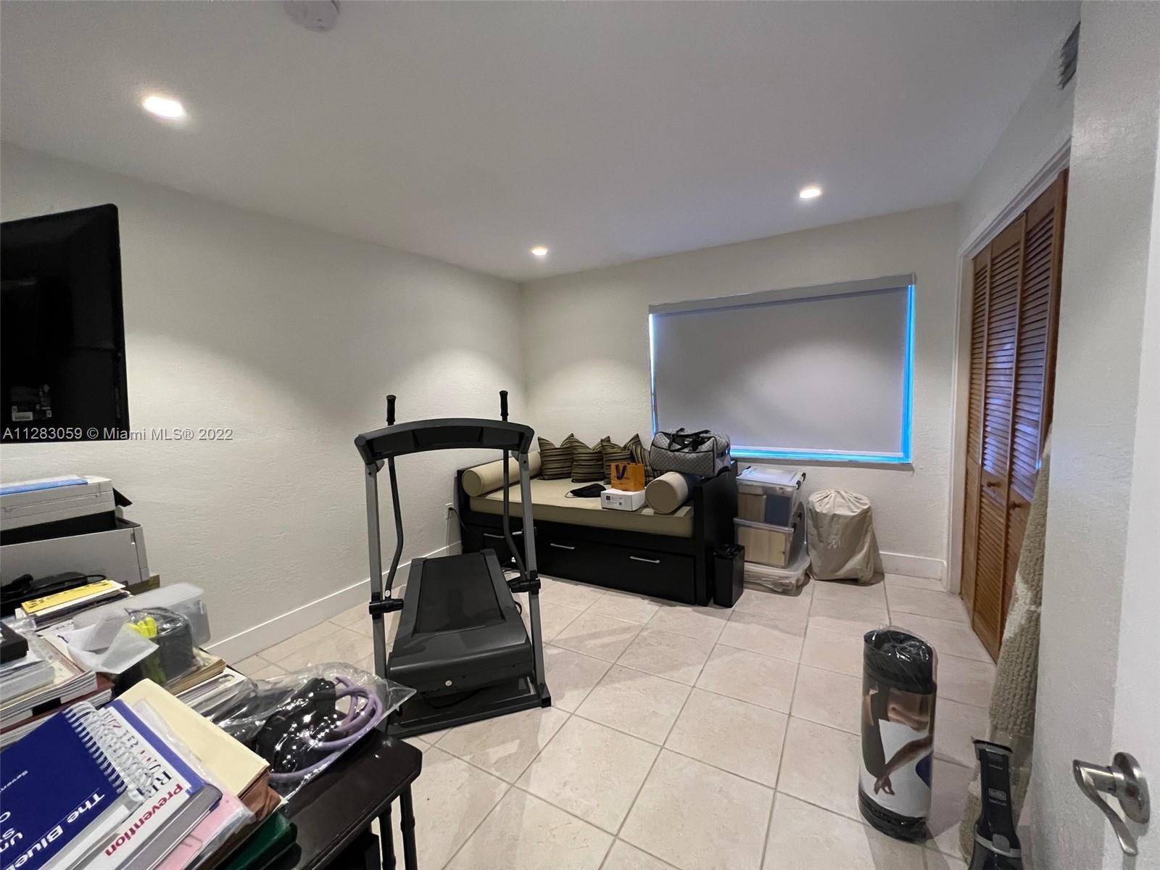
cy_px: 435
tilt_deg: -6.6
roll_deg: +3.1
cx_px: 580
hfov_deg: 106.2
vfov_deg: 89.9
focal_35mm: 13
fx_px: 436
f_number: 1.8
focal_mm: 1.57
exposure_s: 1/60
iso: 500
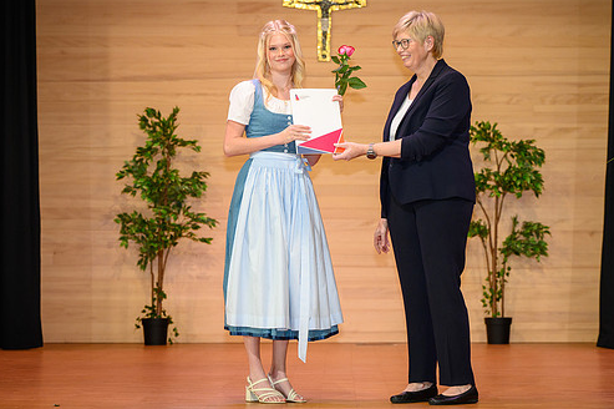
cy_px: 148
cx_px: 371
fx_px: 2437
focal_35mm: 143
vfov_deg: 9.6
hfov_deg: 14.3
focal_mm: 105
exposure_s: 1/200
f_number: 5
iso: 2000
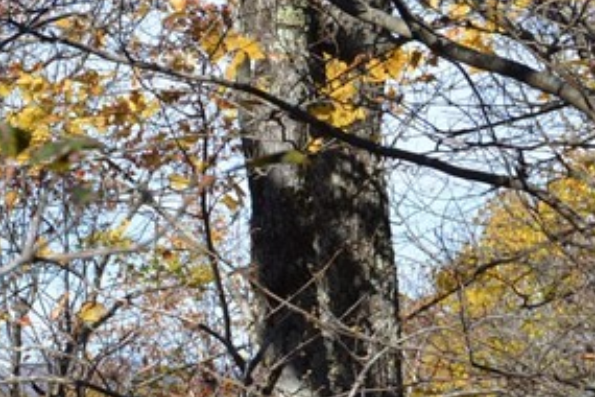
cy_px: 244
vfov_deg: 6.9
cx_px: -266
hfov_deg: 10.0
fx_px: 3304
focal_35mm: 200
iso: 100
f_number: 7.1
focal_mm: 35
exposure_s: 1/200
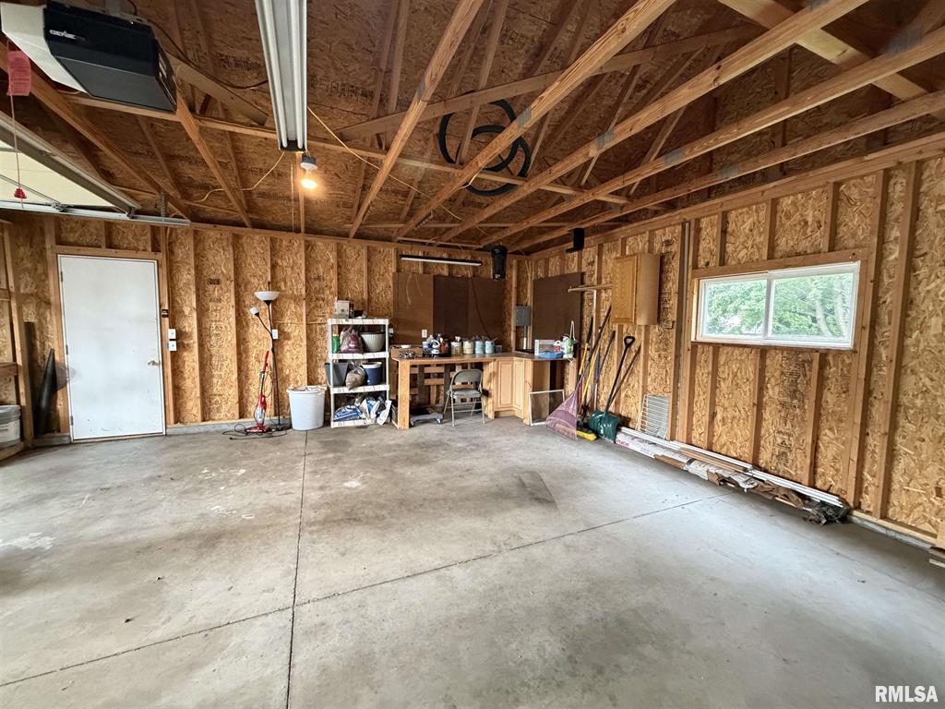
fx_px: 382
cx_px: 472
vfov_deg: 85.7
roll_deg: -1.0
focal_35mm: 14
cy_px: 354
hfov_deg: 102.1
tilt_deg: -4.4
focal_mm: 2.22
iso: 640
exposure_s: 1/60
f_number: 2.2
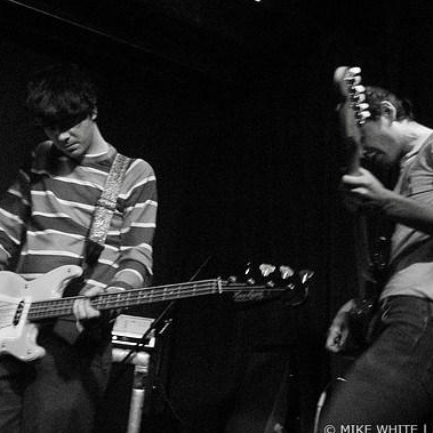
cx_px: 247
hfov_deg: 42.7
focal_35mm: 39
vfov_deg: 42.8
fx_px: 552
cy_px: 219
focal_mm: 20
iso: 1600
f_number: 2.8
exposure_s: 1/15
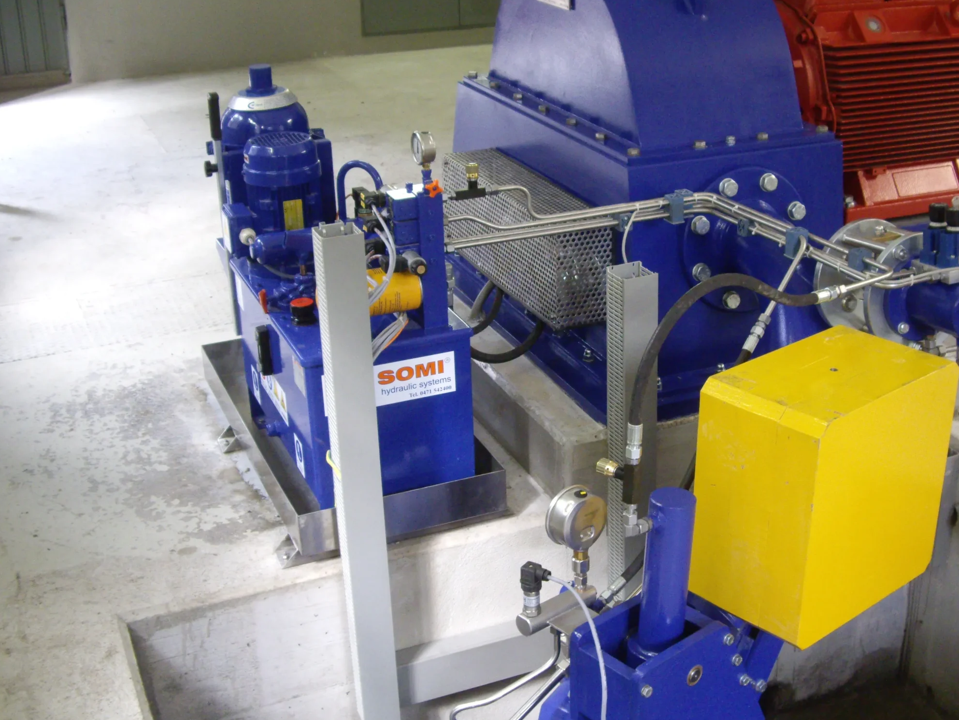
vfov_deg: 29.7
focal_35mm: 49
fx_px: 1358
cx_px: 584
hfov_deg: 38.7
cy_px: 385
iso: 400
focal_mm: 7.9
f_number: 2.8
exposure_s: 1/40
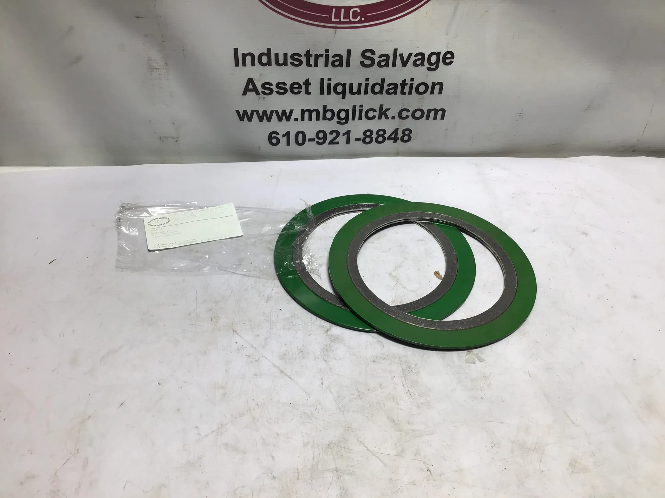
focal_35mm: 31
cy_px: 249
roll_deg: -4.2
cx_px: 332
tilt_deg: -42.1
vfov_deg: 45.4
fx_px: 596
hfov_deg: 58.4
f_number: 2.4
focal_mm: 3.3
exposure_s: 1/128
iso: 25
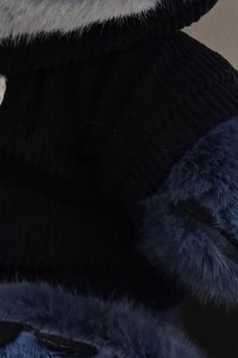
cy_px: -147
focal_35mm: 121
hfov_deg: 11.2
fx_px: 1201
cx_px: -2
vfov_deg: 15.8
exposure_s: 1/100
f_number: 1.7
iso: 500
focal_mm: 6.3
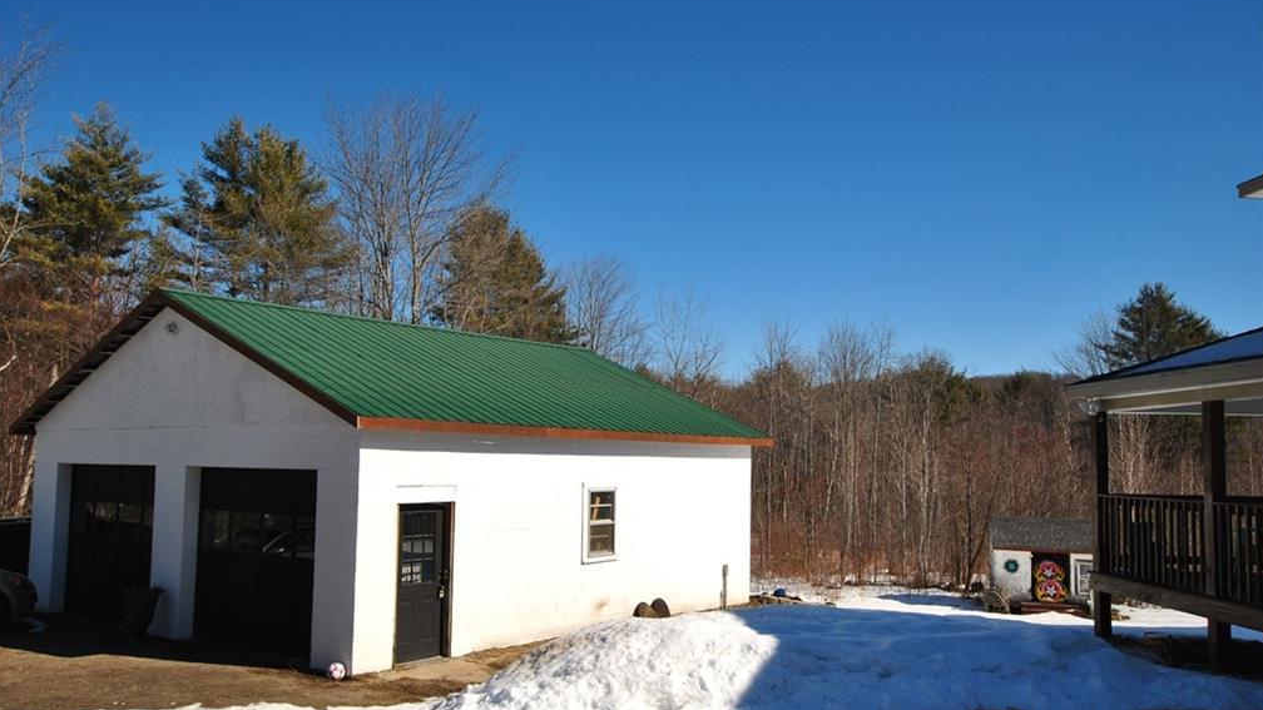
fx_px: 1072
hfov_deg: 61.0
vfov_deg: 36.6
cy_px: 391
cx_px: 630
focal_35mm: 32
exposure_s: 1/250
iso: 125
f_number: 10
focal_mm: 20
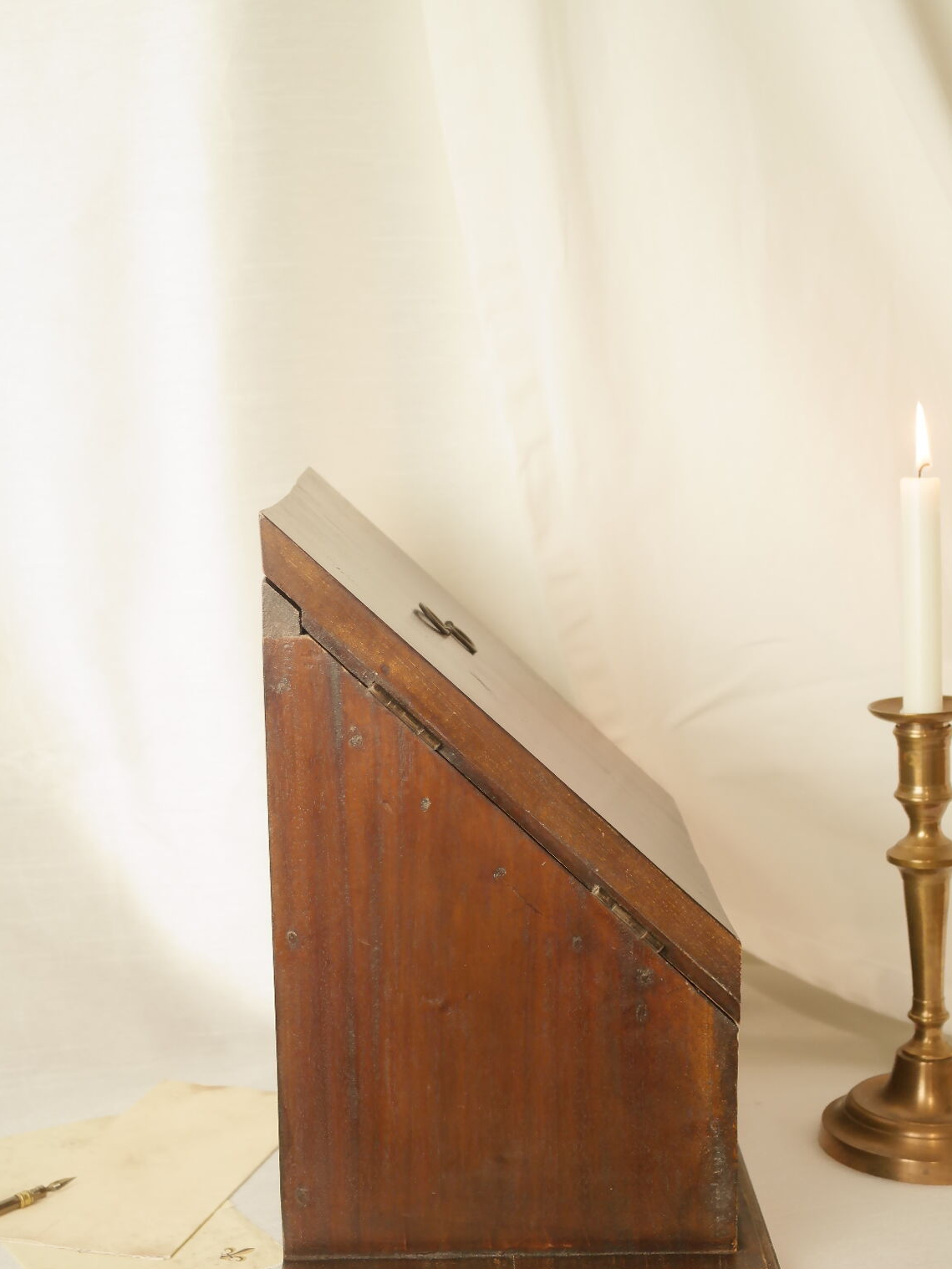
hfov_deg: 25.2
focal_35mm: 58
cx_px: 479
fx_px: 2126
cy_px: 682
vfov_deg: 33.2
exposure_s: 1/30
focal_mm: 35
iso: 800
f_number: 5.6
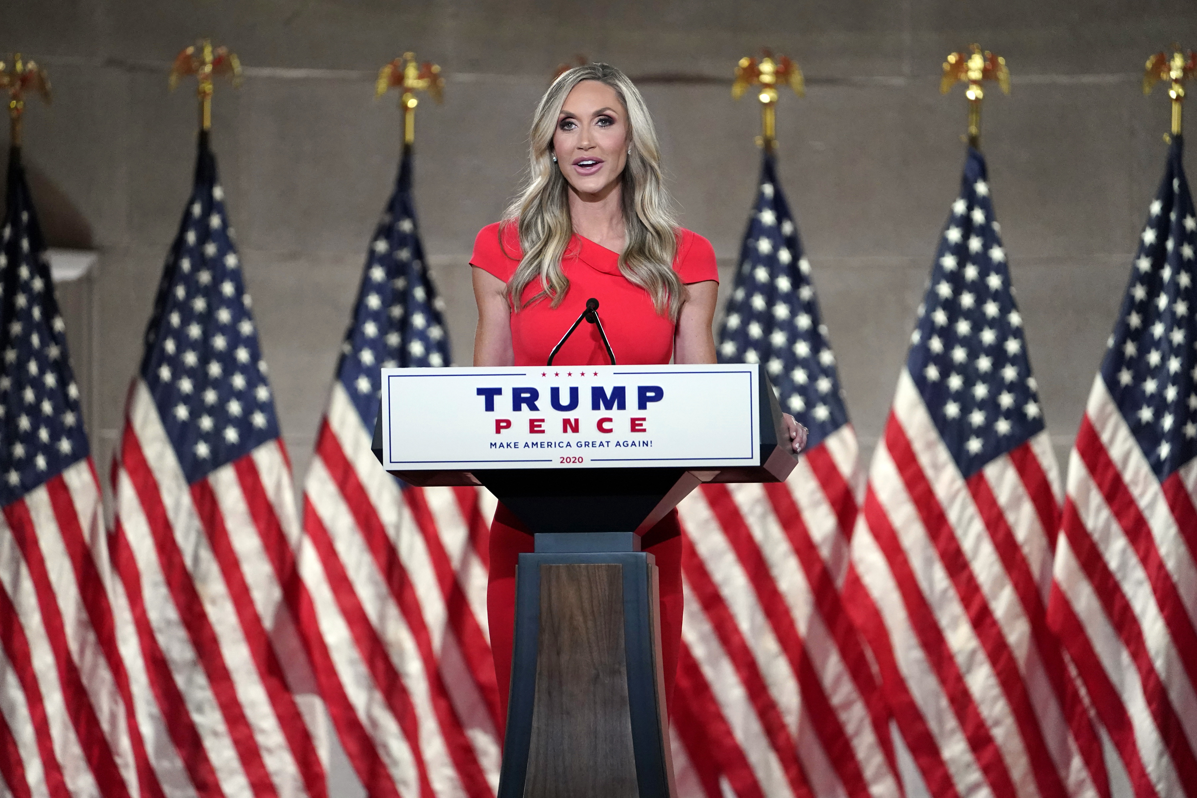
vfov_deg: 3.4
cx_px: 598
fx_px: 13299
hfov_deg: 5.2
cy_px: 399
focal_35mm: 400
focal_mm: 400
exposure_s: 1/200
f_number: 5.6
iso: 6400
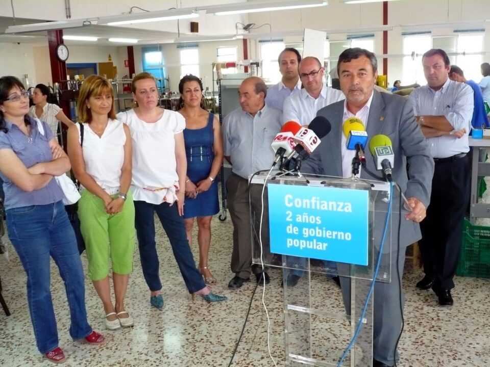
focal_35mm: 40
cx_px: 245
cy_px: 184
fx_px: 566
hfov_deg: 46.8
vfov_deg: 36.0
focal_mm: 6.6
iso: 250
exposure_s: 1/30
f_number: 3
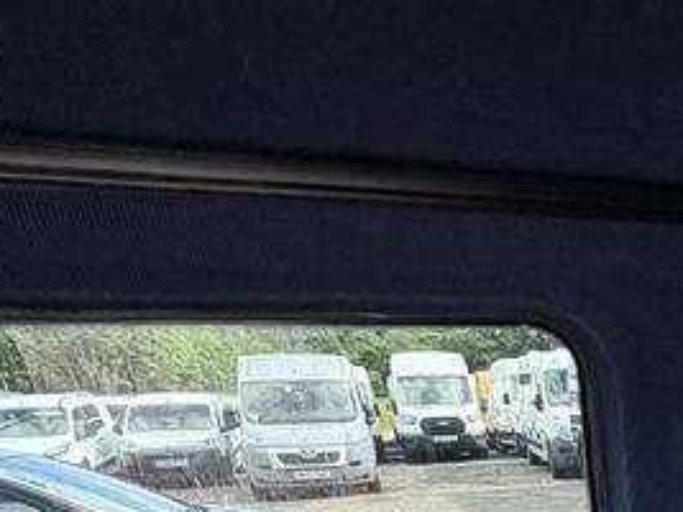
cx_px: 862
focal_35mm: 47
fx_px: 927
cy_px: 737
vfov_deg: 24.8
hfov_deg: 32.0
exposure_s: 1/101
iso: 125
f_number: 2.2
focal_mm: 2.22
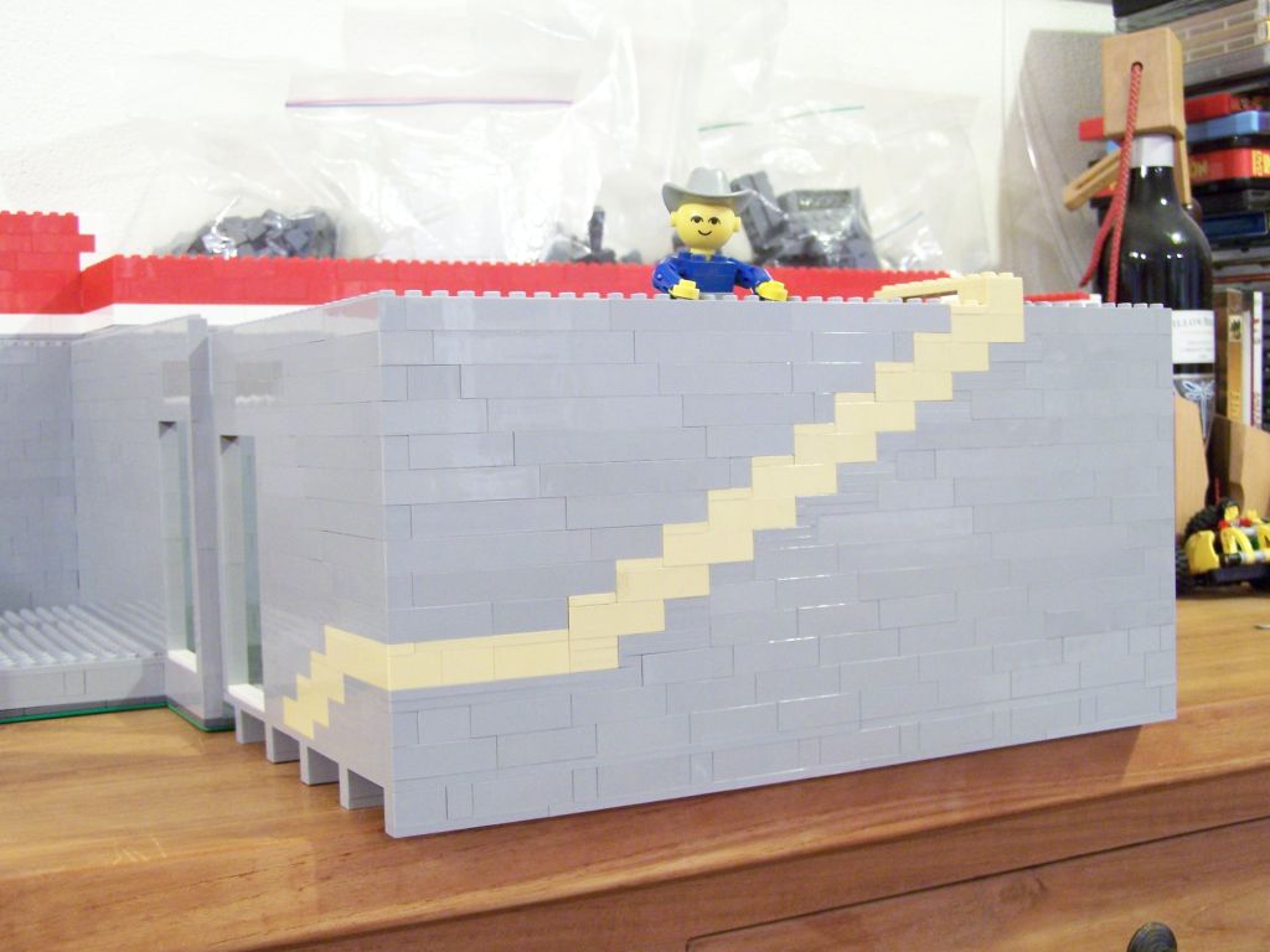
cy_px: 476
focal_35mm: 43
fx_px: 1578
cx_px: 635
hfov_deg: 43.9
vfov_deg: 33.6
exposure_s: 1/3
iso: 200
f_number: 3.2
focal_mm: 7.1
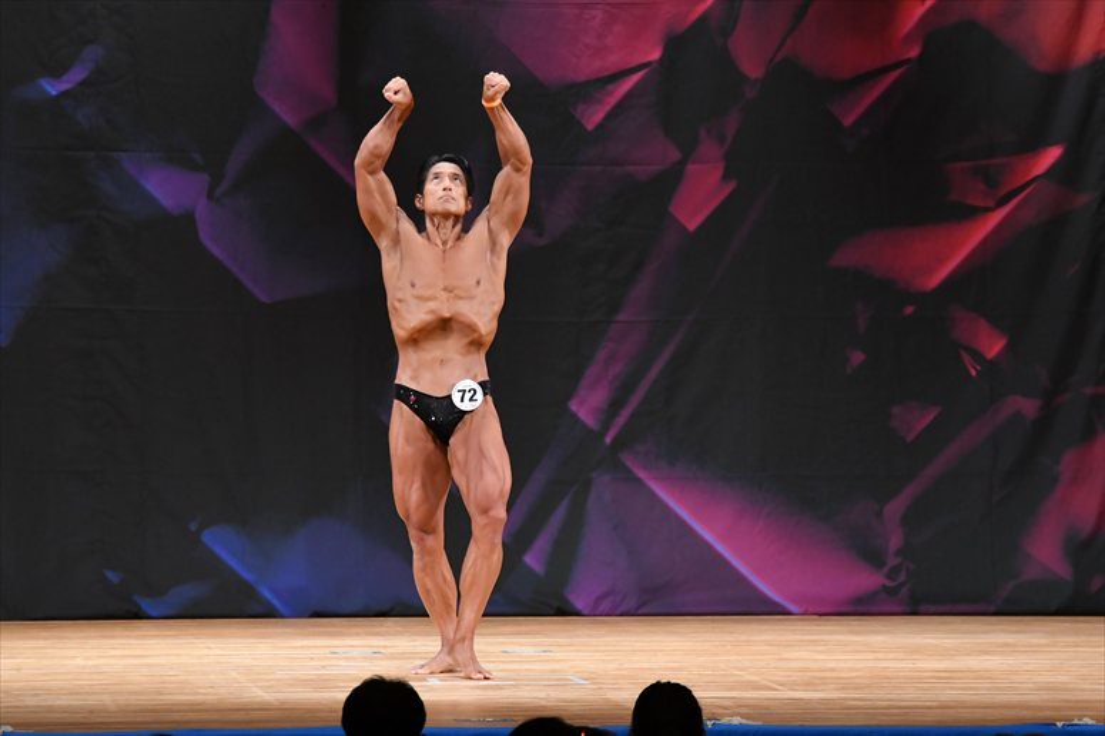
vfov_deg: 6.1
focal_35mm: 225
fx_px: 6903
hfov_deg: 9.2
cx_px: 552
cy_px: 368
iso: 3200
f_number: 5.6
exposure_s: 1/400
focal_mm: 150
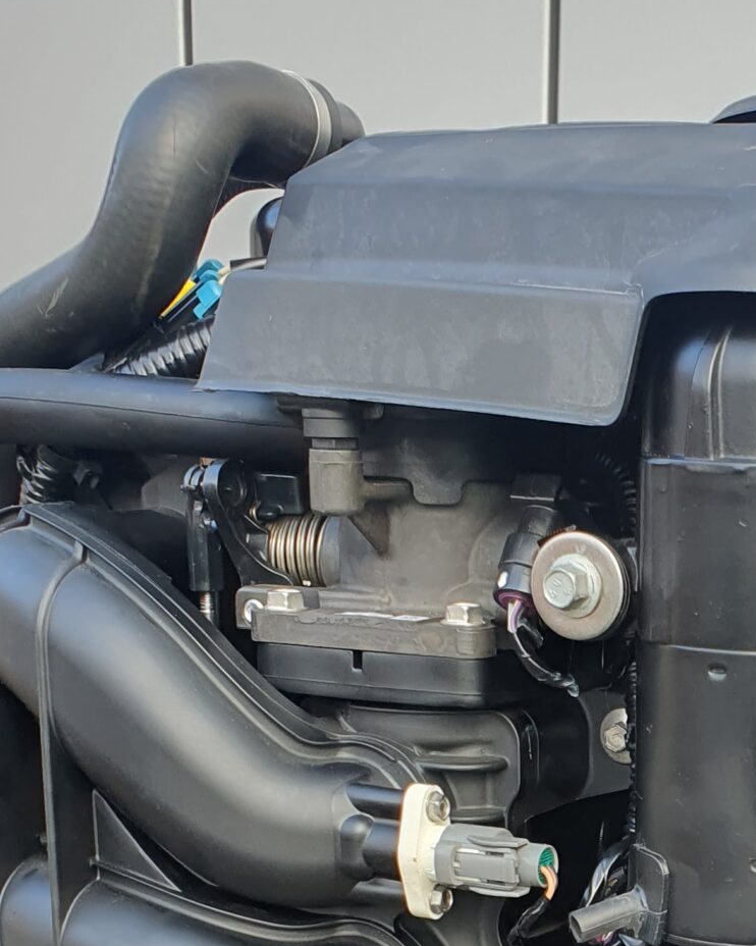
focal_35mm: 70
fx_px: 1958
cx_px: 717
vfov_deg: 25.7
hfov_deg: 21.2
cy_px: 966
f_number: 2.4
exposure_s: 1/142
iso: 50
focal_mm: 4.32
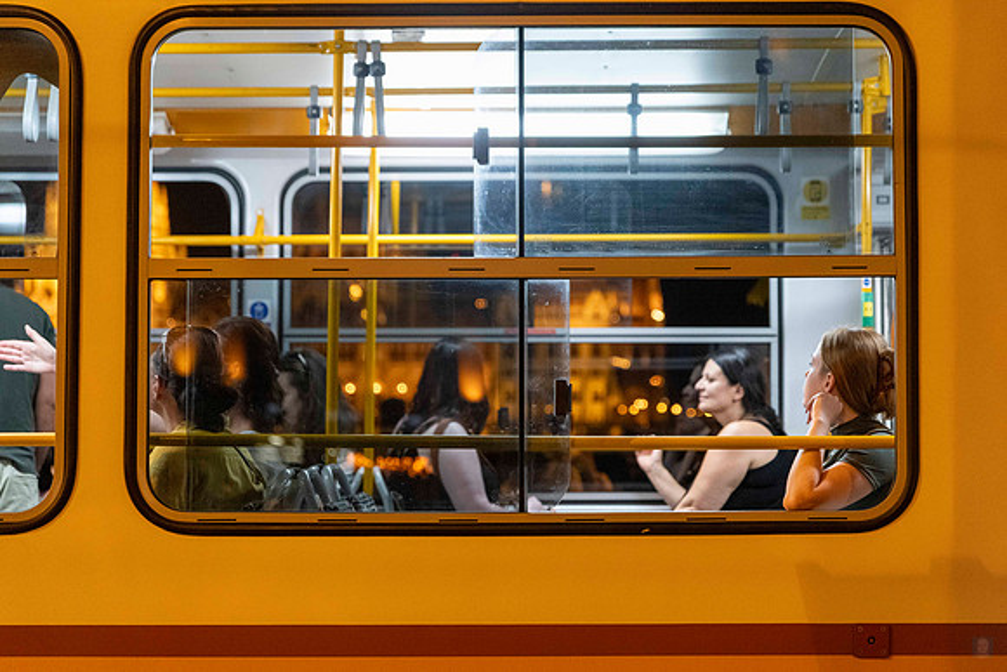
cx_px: 528
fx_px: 1992
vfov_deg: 19.1
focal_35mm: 71
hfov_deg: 28.4
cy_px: 352
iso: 5000
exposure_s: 1/160
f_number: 2.8
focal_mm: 66
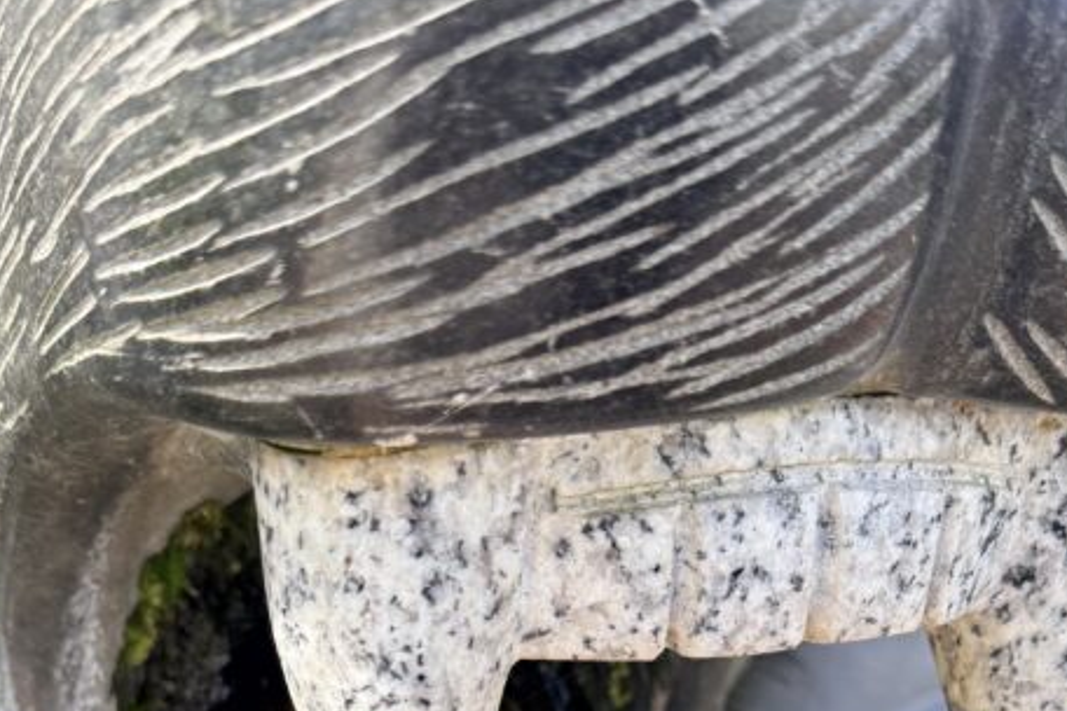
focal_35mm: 56
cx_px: 578
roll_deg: -5.6
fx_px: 1660
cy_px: 999
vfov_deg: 21.2
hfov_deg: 35.6
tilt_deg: -30.7
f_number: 1.78
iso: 100
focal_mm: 6.76
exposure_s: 1/660
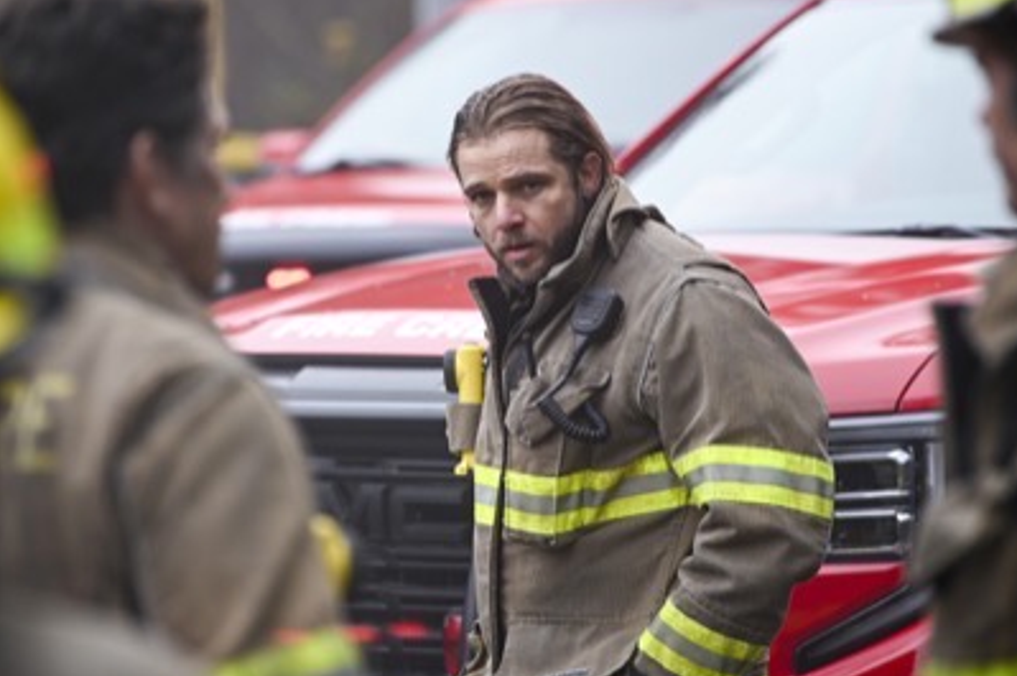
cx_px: 551
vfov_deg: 7.3
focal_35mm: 188
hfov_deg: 11.0
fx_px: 5304
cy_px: 316
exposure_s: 1/800
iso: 400
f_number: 2.8
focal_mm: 150
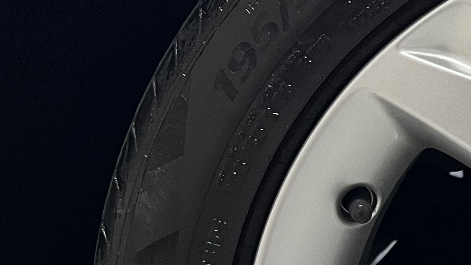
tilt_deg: -11.6
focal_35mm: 101
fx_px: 1261
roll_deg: +0.0
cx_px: 636
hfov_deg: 19.3
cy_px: 337
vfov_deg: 11.7
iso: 160
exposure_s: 1/60
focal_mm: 5.1
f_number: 1.6
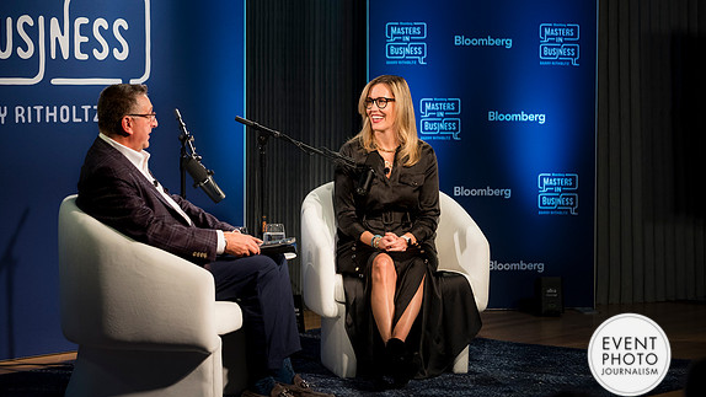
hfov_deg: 19.6
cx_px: 356
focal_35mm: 109
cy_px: 198
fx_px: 2041
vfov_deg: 11.1
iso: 1250
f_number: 2.8
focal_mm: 102
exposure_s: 1/125
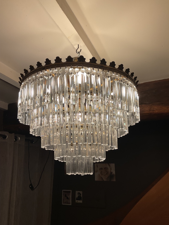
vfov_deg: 61.7
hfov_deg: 48.2
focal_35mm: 29
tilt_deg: +18.2
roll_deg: +1.7
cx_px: 84
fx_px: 189
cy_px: 112
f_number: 1.8
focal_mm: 3
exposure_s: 1/120
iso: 25
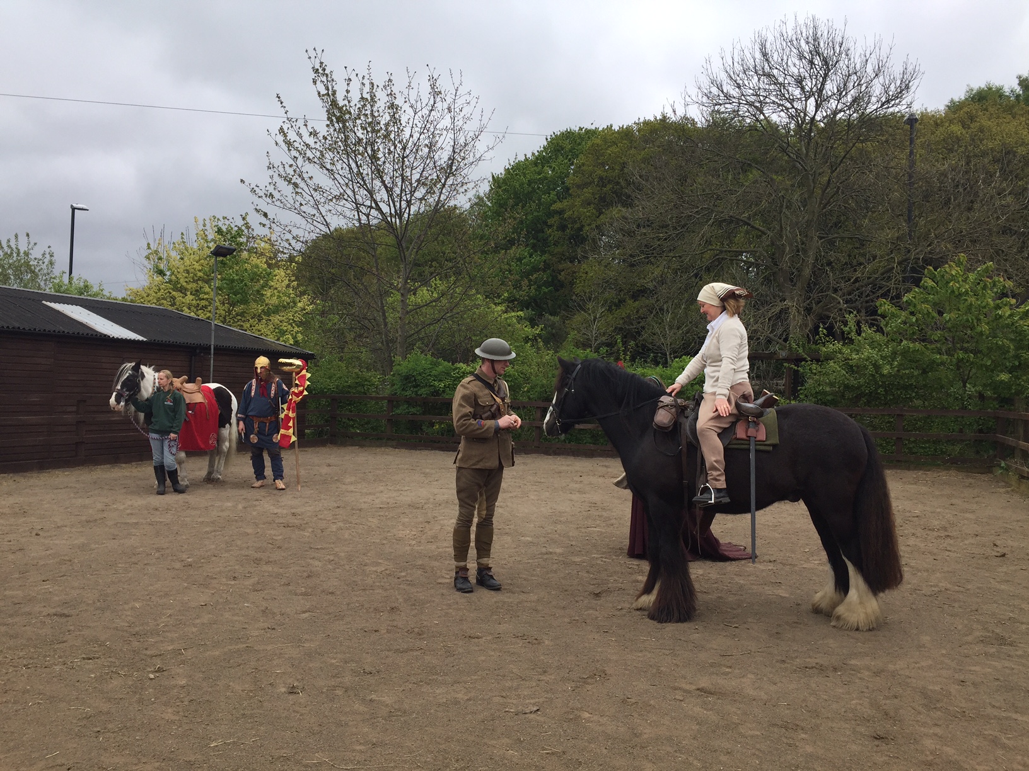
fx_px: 862
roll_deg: -1.5
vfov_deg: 48.2
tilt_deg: +2.7
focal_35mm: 29
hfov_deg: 61.7
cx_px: 514
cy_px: 386
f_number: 2.2
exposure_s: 1/989
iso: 32
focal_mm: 4.15
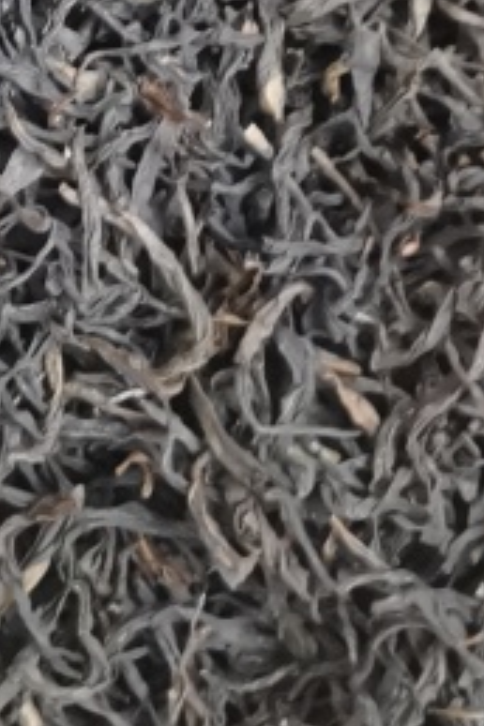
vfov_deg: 16.9
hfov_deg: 11.6
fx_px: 2339
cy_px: -142
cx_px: -76
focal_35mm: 116
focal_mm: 5.58
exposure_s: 1/20
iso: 1000
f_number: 1.8
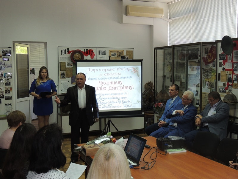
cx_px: 119
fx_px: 296
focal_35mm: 43
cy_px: 90
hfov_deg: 43.9
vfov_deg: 33.6
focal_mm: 7.6
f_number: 3.4
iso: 280
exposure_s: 1/50
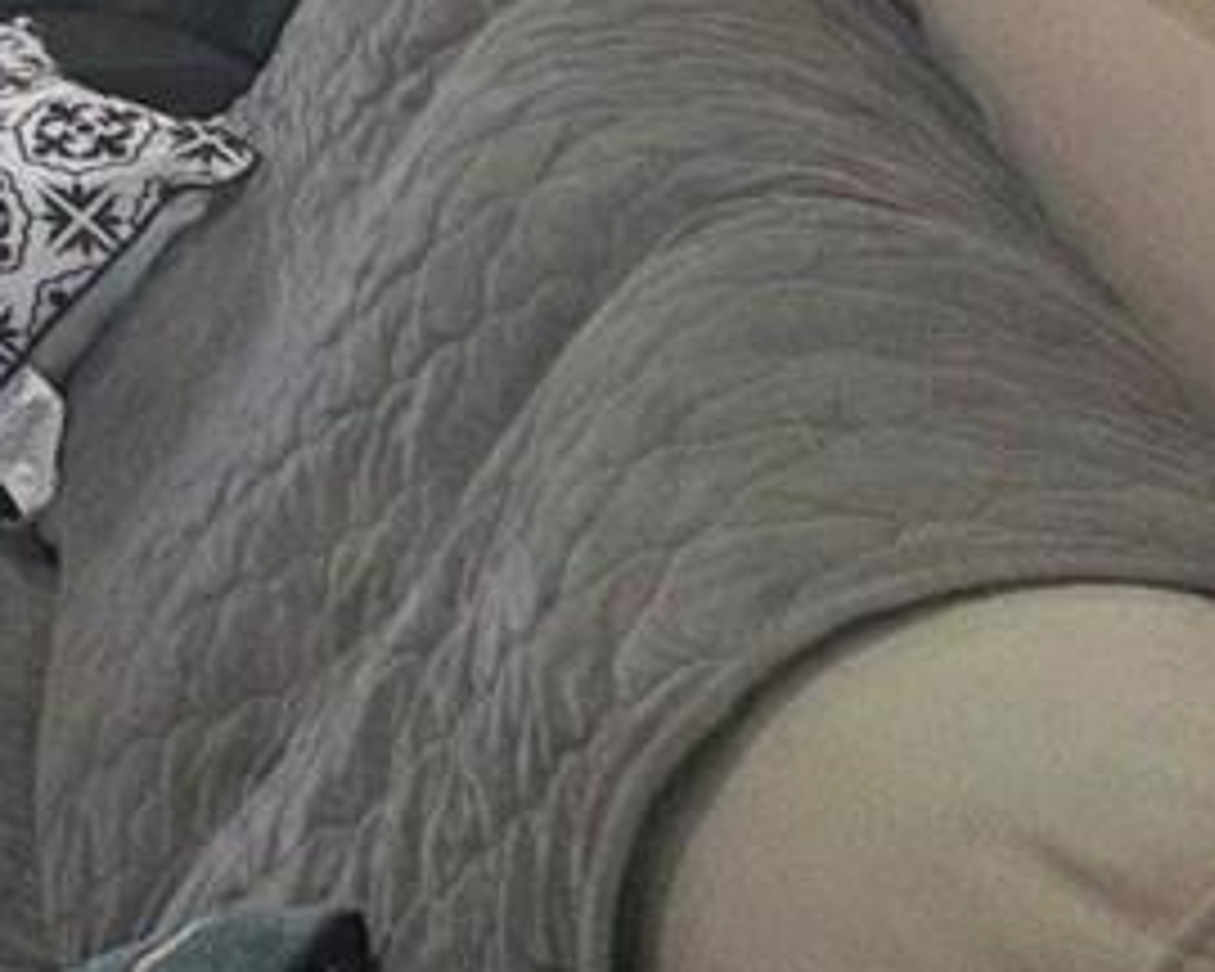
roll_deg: +0.1
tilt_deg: +0.8
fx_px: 2913
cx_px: -1768
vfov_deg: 16.1
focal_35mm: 81
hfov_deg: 14.4
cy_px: -774
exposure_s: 1/120
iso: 160
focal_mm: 2.22
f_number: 2.2
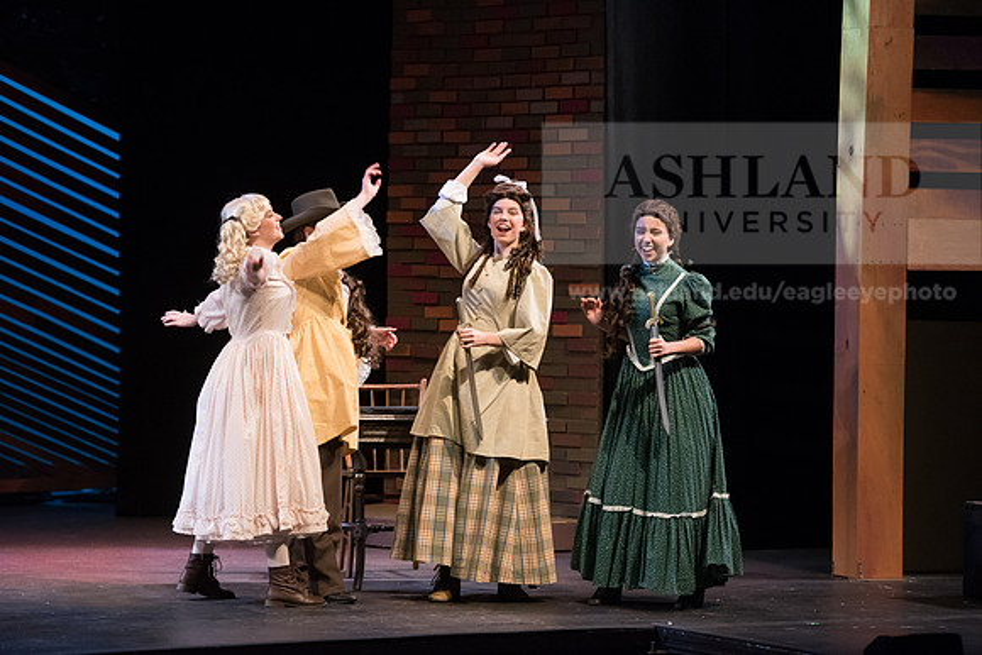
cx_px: 491
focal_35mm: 130
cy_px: 328
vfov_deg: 10.6
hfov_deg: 15.8
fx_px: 3547
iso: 4000
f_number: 3.2
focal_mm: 130
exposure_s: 1/320
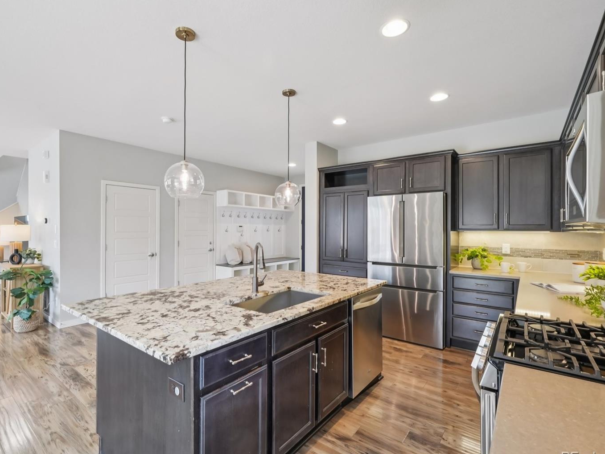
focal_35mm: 17
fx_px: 297
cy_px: 228
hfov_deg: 90.8
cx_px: 277
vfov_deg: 74.7
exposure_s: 1/6
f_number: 8
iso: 800
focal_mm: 10
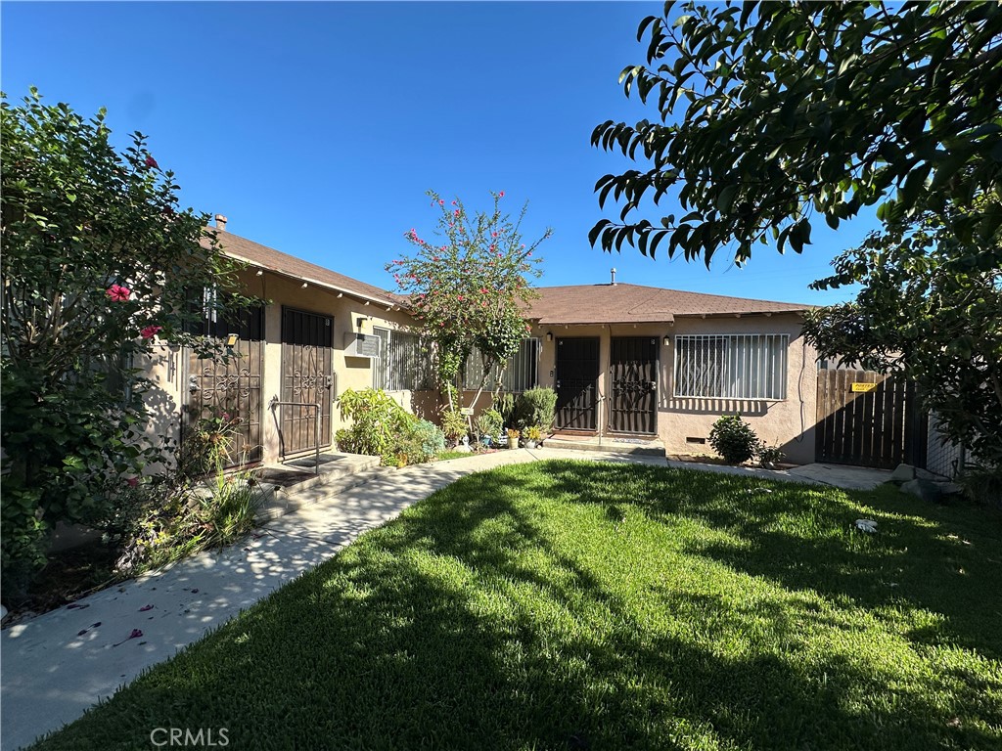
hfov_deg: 102.1
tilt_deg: +0.5
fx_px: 405
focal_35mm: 14
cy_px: 376
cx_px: 501
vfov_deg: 85.7
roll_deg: -1.3
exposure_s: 1/1082
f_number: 2.2
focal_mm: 2.22
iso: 40
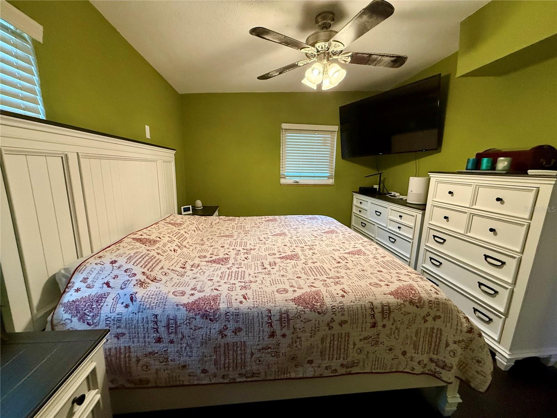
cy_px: 209
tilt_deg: -10.7
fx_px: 225
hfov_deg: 102.1
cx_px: 278
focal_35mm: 14
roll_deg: -0.8
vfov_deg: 85.7
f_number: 2.2
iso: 500
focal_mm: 2.22
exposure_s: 1/60
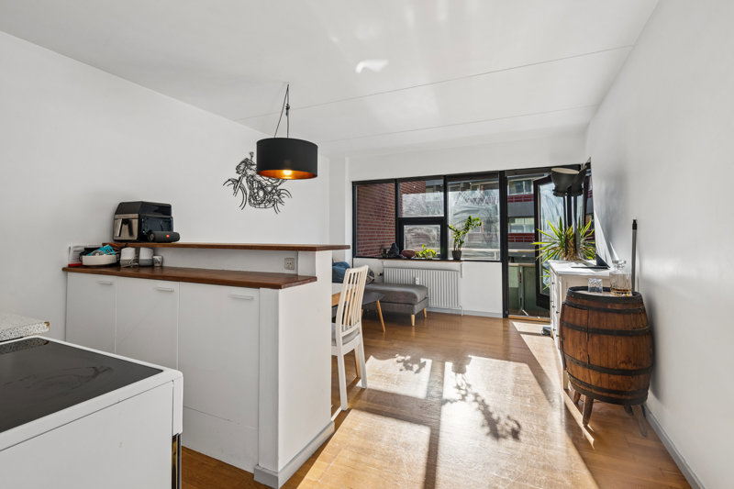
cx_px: 367
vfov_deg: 73.7
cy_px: 244
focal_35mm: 16
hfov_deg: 96.7
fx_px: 326
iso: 160
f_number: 8
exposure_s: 1/125
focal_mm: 16
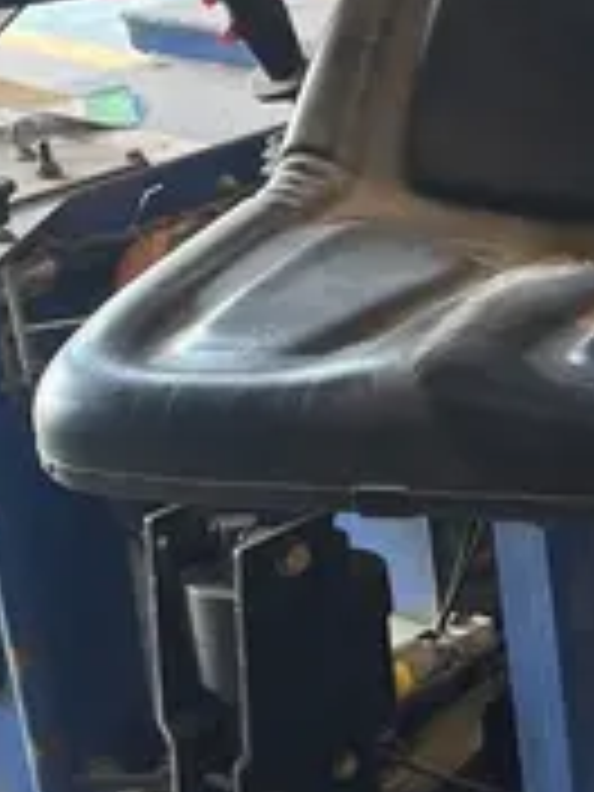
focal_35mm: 108
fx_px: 2471
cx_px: 770
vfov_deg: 18.2
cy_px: 533
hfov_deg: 13.2
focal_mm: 5.1
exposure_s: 1/74
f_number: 1.6
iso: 125
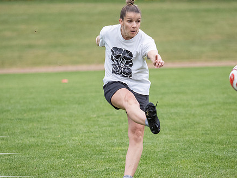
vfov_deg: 4.1
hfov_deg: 5.5
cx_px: 117
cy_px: 77
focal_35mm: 359
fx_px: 2458
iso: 800
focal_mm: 135
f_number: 2.8
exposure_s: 1/1250
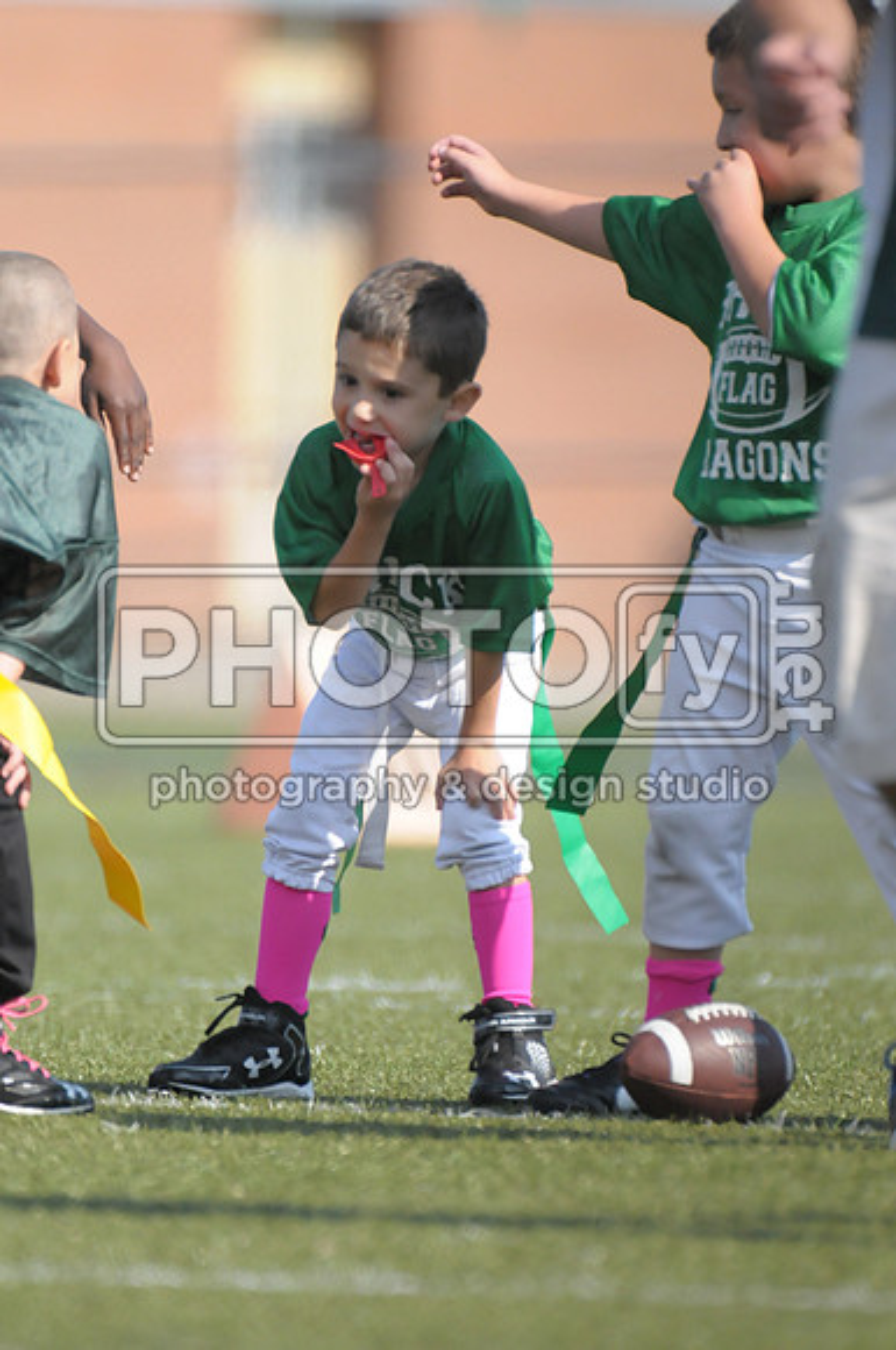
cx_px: 448
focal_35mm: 600
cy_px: 675
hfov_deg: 2.3
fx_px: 22465
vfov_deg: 3.4
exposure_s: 1/8000
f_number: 4
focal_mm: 400
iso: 1600
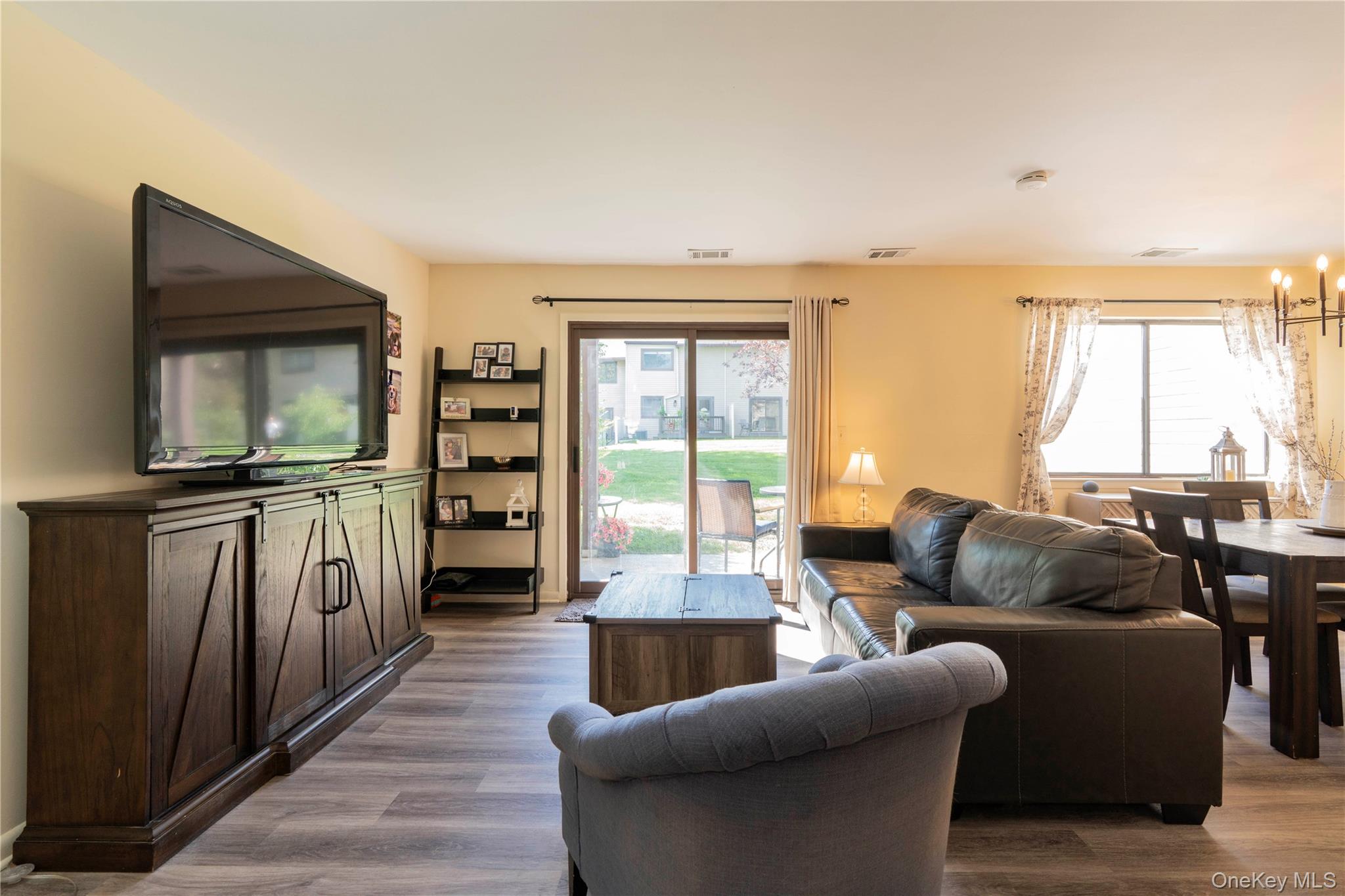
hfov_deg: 96.7
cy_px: 448
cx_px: 672
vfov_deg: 73.7
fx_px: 598
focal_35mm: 16
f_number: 10
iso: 400
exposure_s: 1/10
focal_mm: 16
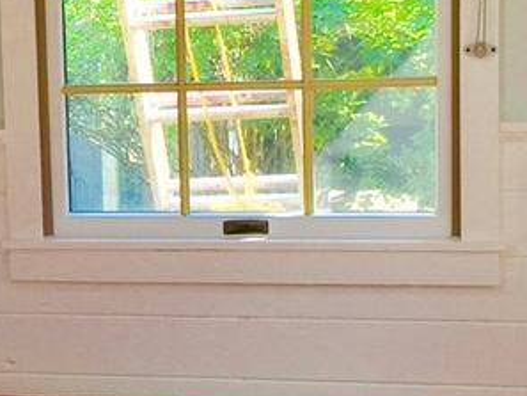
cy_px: 243
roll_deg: +1.3
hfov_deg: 15.2
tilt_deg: -10.5
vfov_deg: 11.9
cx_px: -98
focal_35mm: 125
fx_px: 1904
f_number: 2.2
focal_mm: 4.15
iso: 32
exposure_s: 1/120
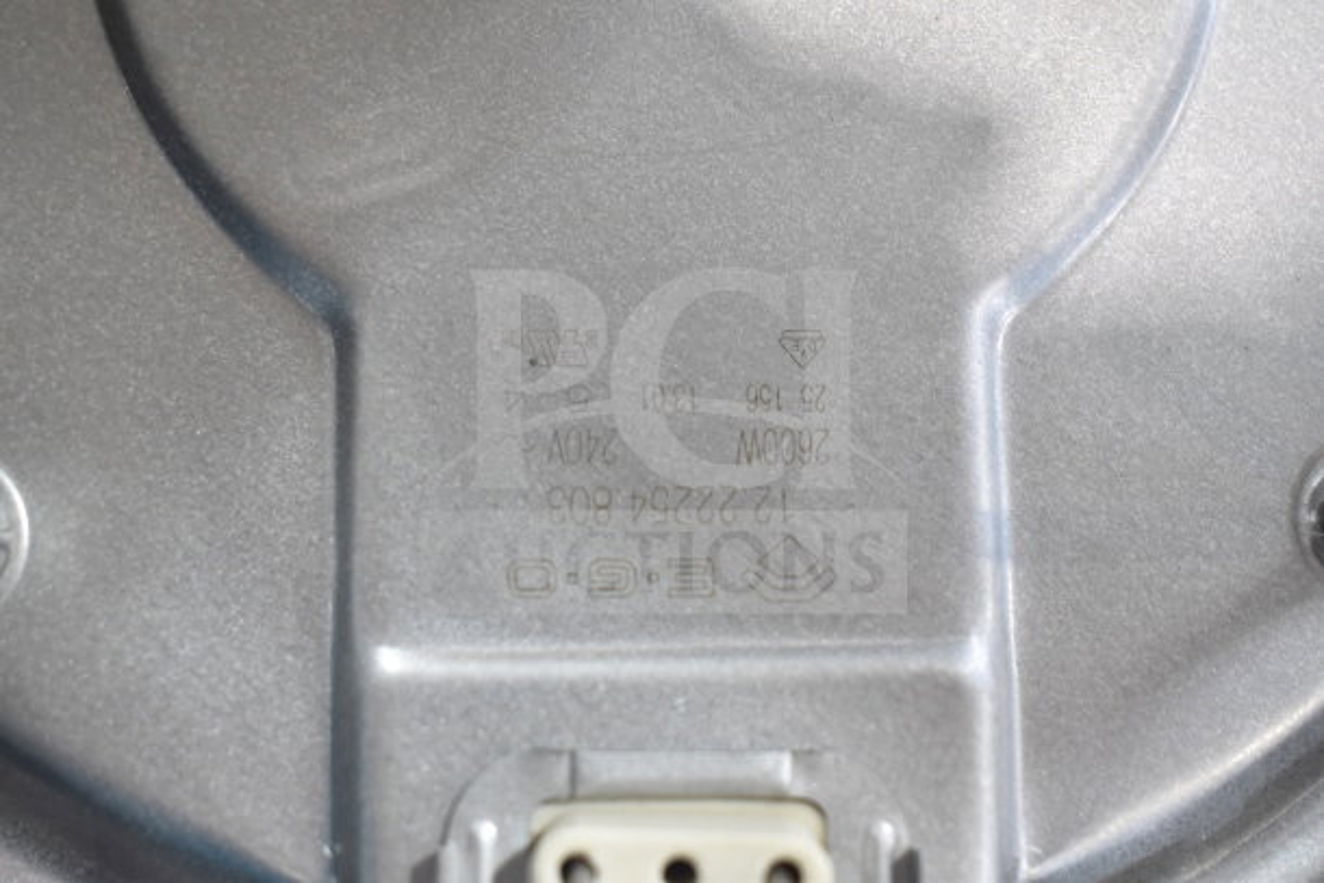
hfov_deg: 45.0
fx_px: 1600
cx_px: 662
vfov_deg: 30.9
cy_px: 442
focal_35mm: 44
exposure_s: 1/50
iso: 800
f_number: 4.2
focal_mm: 29
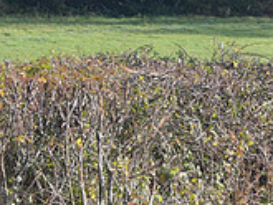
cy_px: 69
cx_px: 475
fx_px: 2723
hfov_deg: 5.7
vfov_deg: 4.3
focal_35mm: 345
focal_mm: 102
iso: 1000
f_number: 5
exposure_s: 1/1250
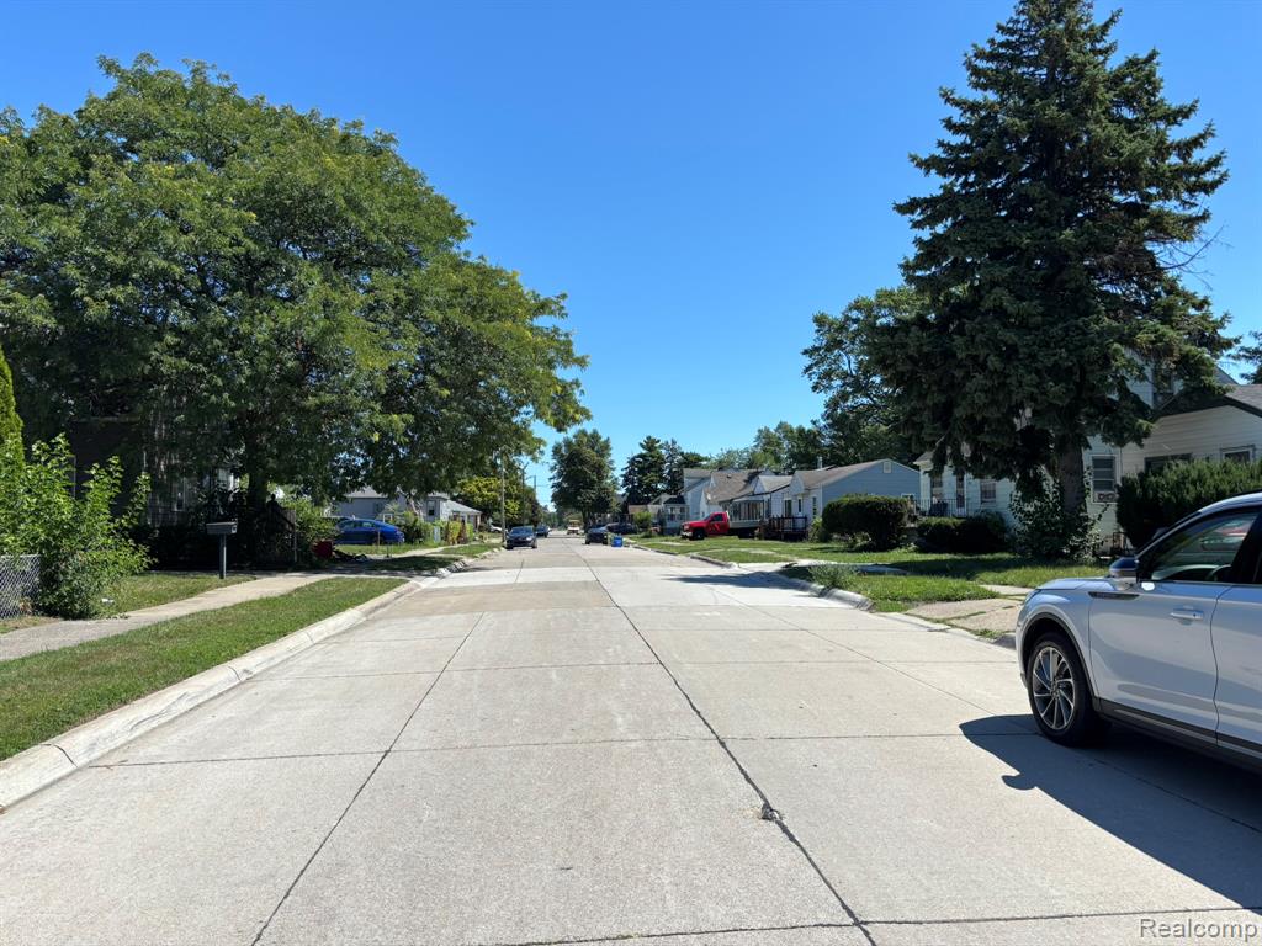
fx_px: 948
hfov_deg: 67.3
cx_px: 631
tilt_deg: +3.5
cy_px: 473
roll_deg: +0.3
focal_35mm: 26
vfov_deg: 53.1
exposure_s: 1/3937
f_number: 1.6
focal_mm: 5.96
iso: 50
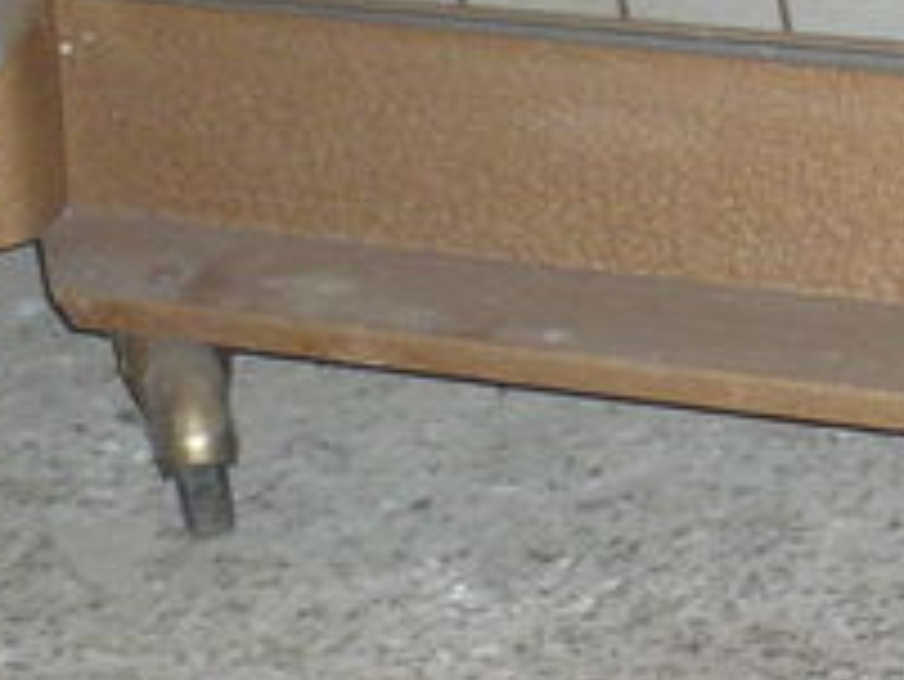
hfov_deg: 11.0
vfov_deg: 8.1
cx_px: 1318
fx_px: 4547
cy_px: -703
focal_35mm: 174
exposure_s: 1/30
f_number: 2.8
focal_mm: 5.8
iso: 160
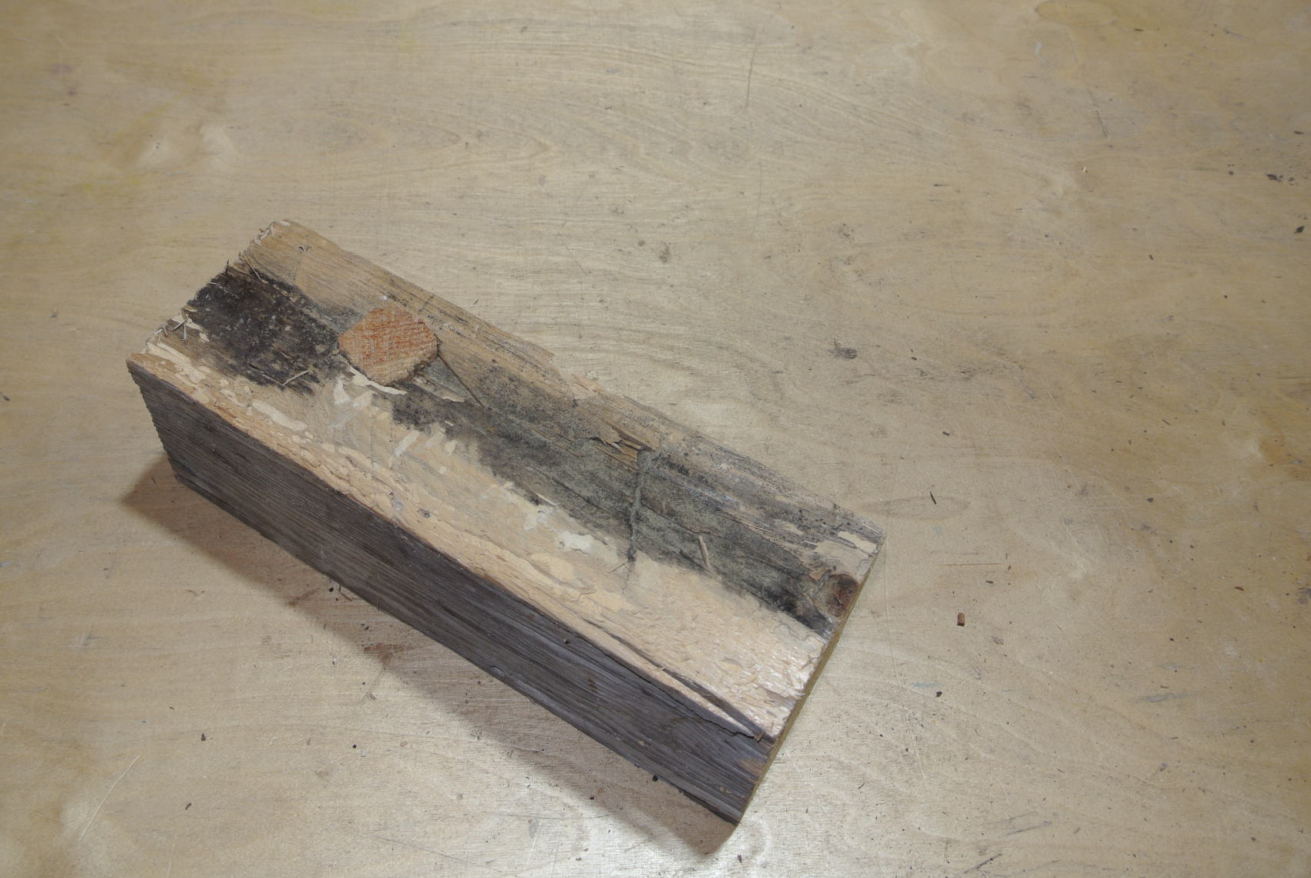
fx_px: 1203
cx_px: 610
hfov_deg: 57.1
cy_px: 404
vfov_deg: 40.1
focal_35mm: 33
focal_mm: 11
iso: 100
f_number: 3.5
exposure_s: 1/60
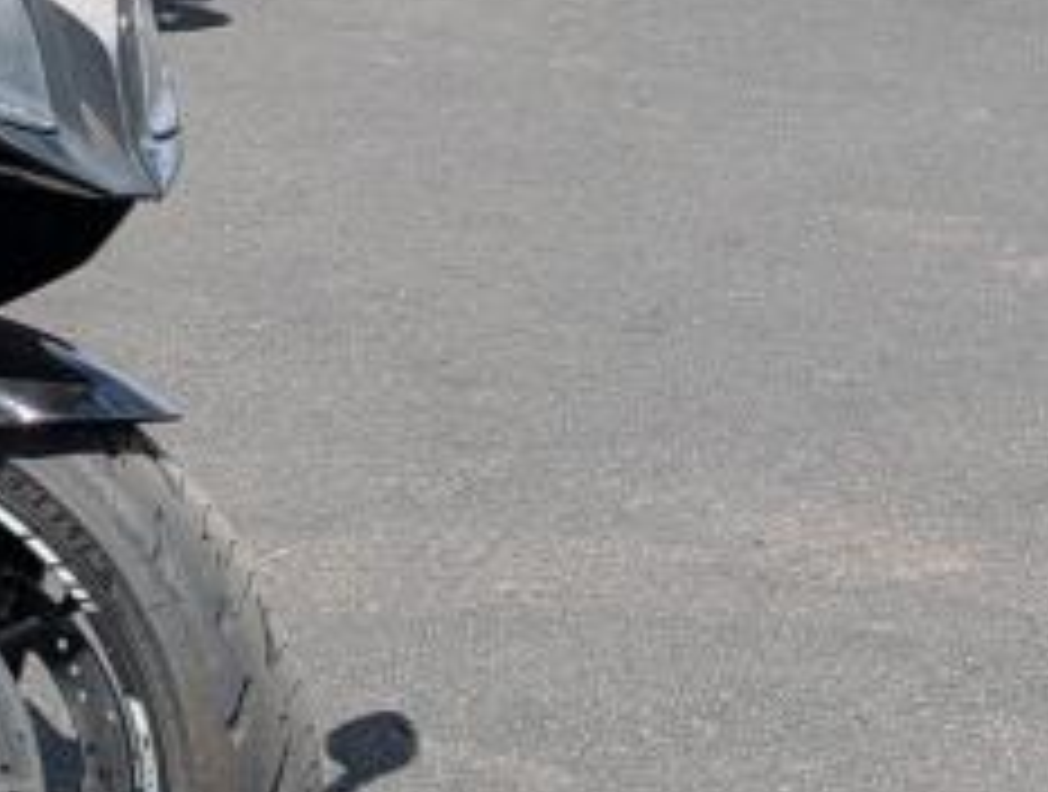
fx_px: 2489
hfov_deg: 19.5
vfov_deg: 18.1
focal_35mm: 82
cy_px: 450
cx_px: -681
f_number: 1.68
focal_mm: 6.9
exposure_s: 1/1214
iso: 28
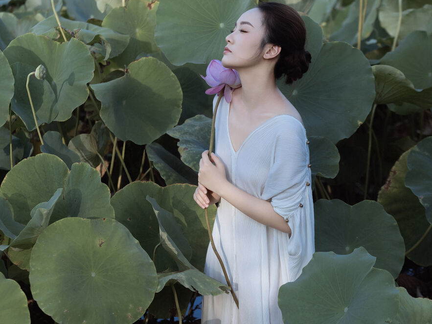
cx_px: 207
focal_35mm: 98
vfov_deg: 15.1
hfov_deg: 20.0
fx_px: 1223
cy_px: 156
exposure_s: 1/400
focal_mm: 75
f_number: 4
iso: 100
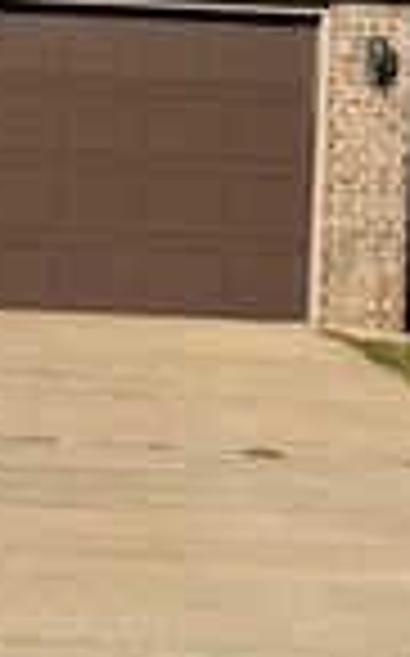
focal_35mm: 174
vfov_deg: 11.8
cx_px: 158
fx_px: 3117
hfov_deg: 7.5
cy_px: -124
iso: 64
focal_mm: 6.76
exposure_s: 1/7092
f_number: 1.78
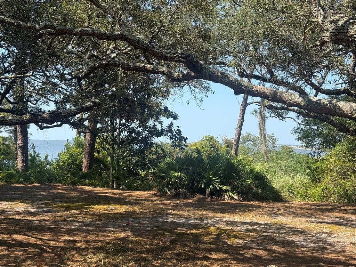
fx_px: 494
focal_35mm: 48
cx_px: 178
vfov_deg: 30.3
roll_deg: -2.1
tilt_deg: +1.5
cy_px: 134
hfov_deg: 39.7
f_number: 1.78
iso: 64
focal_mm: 6.76
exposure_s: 1/1795
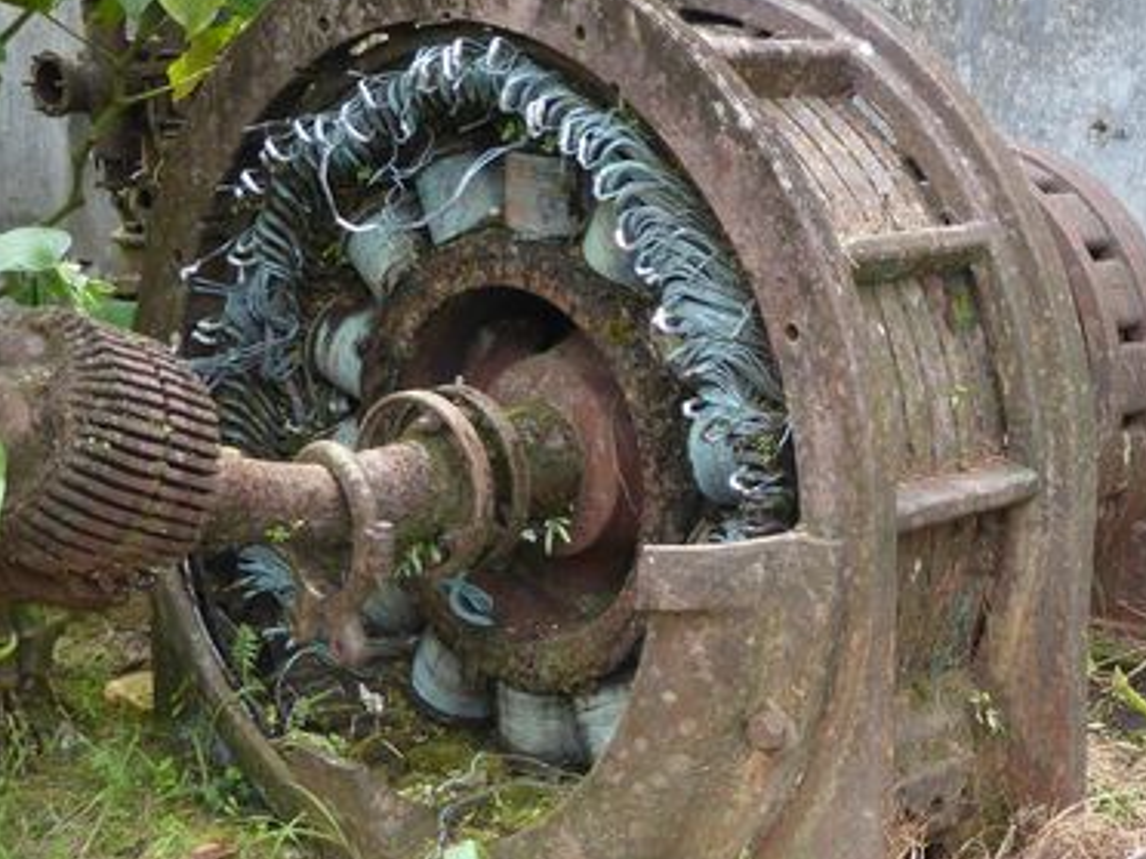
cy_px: 480
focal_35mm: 71
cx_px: 1078
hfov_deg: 26.3
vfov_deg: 20.7
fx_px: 2351
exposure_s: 1/80
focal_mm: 5.8
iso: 80
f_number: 3.6
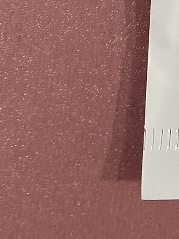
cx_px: 402
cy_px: -547
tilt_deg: -86.0
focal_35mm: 177
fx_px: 1220
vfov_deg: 8.6
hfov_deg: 7.9
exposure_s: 1/100
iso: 64
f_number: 1.8
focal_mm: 4.25
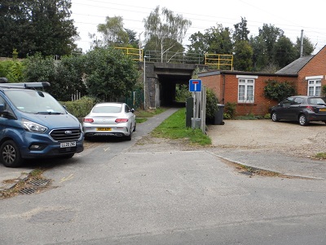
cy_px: 122
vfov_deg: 38.7
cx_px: 163
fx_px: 348
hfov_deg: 50.1
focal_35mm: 37
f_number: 4.2
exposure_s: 1/800
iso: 800
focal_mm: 6.6
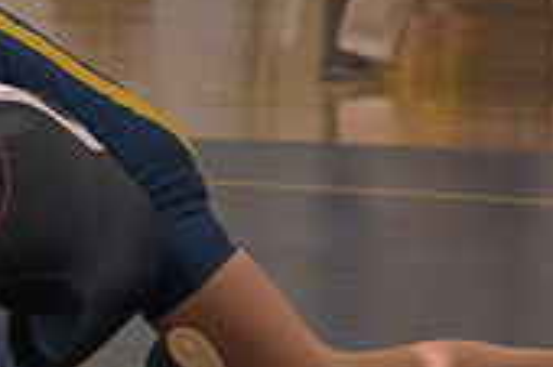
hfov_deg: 3.0
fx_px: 10558
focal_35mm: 688
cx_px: -208
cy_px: 266
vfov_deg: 2.0
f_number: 5.6
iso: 2000
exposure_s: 1/250
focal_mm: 135
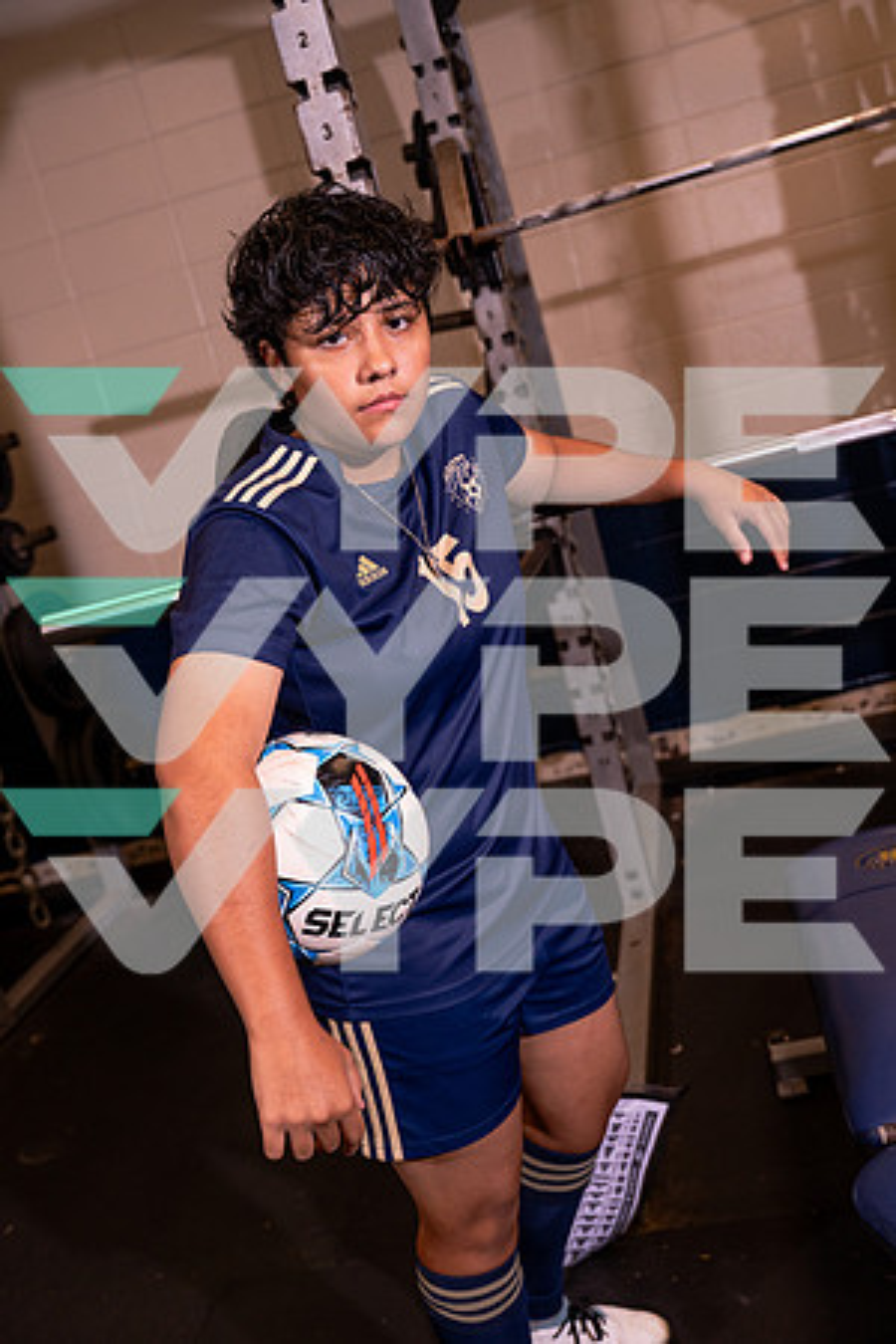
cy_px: 672
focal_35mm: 35
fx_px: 1307
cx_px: 448
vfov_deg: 54.4
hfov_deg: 37.9
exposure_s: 1/250
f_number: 4
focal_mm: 35
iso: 500
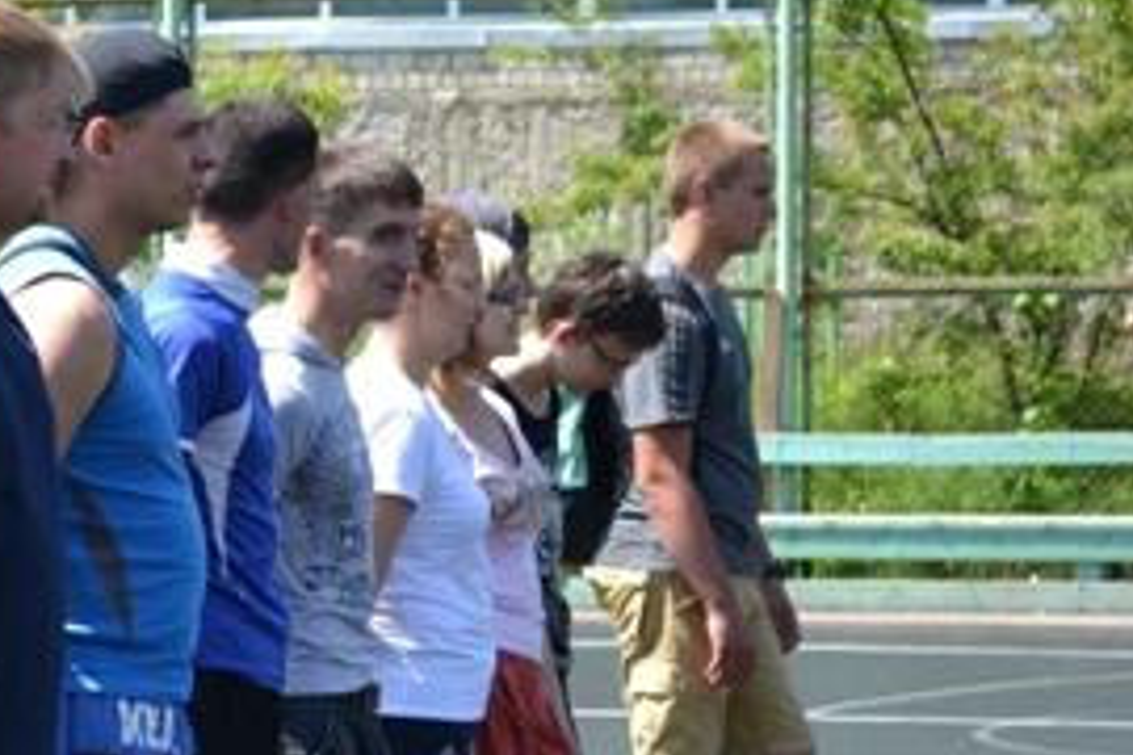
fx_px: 5602
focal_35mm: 178
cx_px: -197
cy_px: 581
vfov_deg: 7.7
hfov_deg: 11.3
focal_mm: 50
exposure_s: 1/500
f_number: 5.6
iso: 400
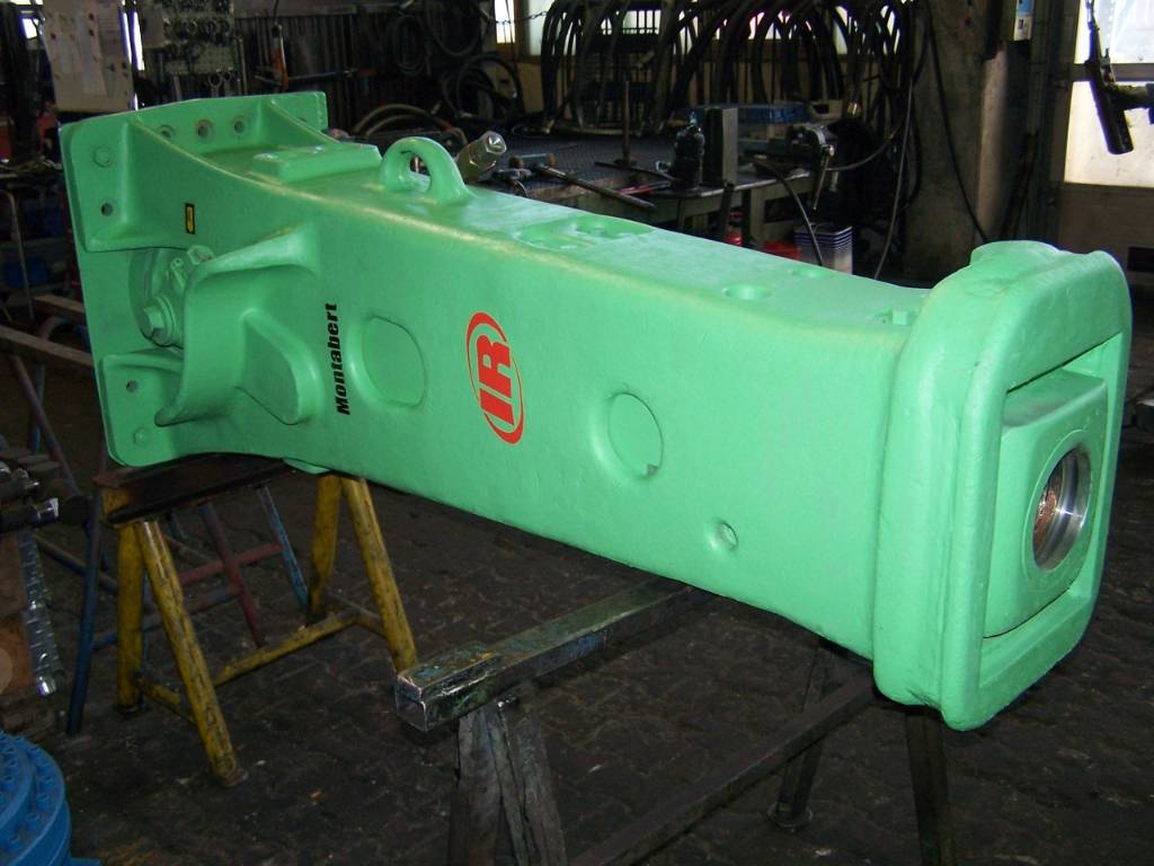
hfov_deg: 49.0
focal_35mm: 38
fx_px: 1267
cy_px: 433
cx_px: 577
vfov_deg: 37.7
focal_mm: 6.3
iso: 140
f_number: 2.8
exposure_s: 1/60
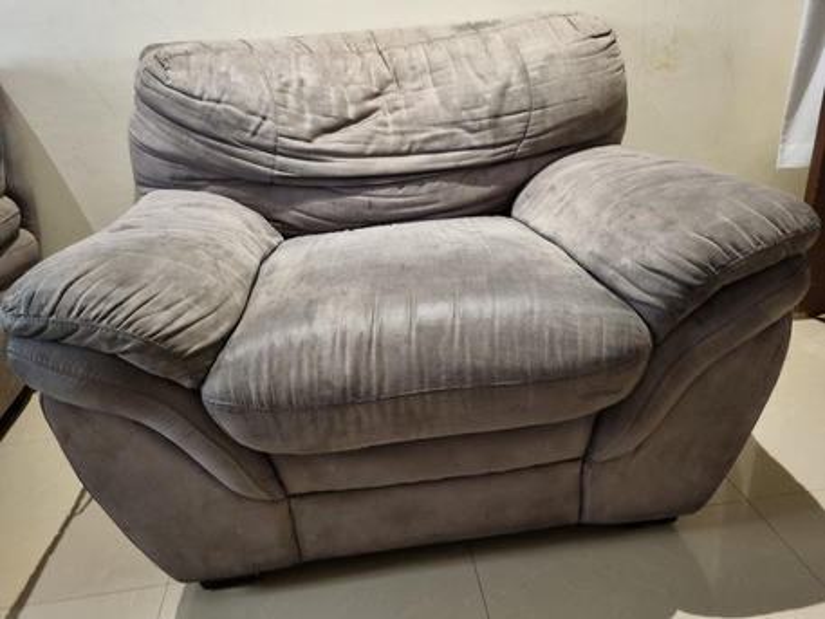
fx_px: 620
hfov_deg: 67.3
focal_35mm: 26
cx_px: 412
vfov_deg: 53.1
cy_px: 310
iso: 500
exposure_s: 1/30
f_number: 1.8
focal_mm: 5.4
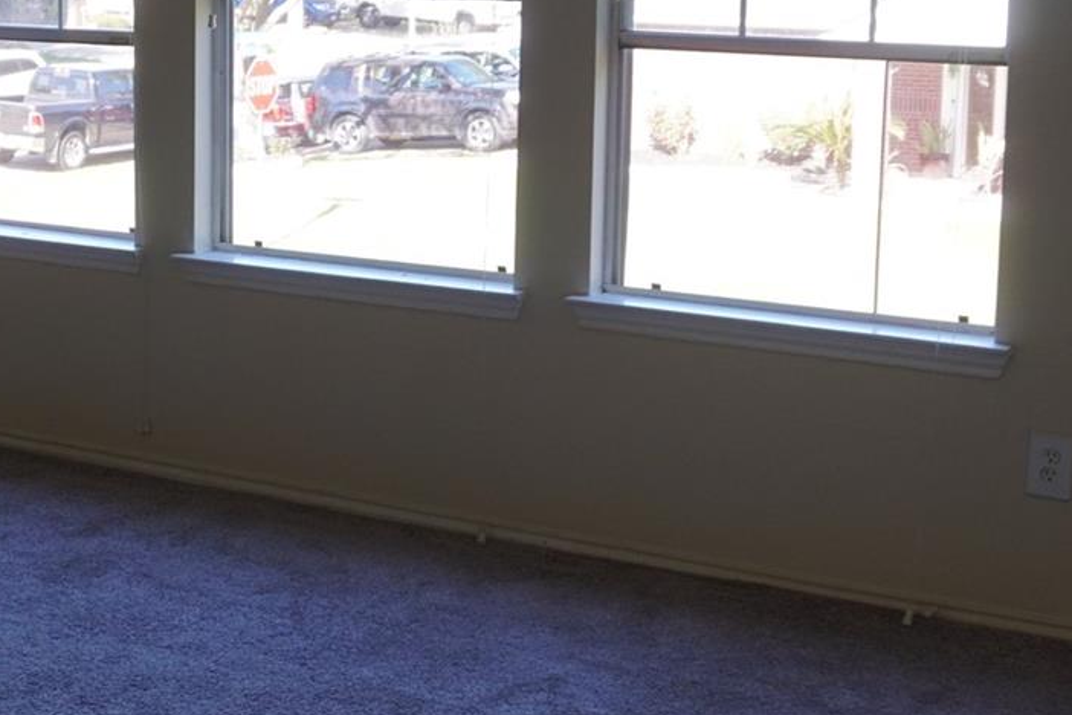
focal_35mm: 70
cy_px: 201
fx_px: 2084
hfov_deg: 28.3
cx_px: 229
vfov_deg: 19.4
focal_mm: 16
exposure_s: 1/160
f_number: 4
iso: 250
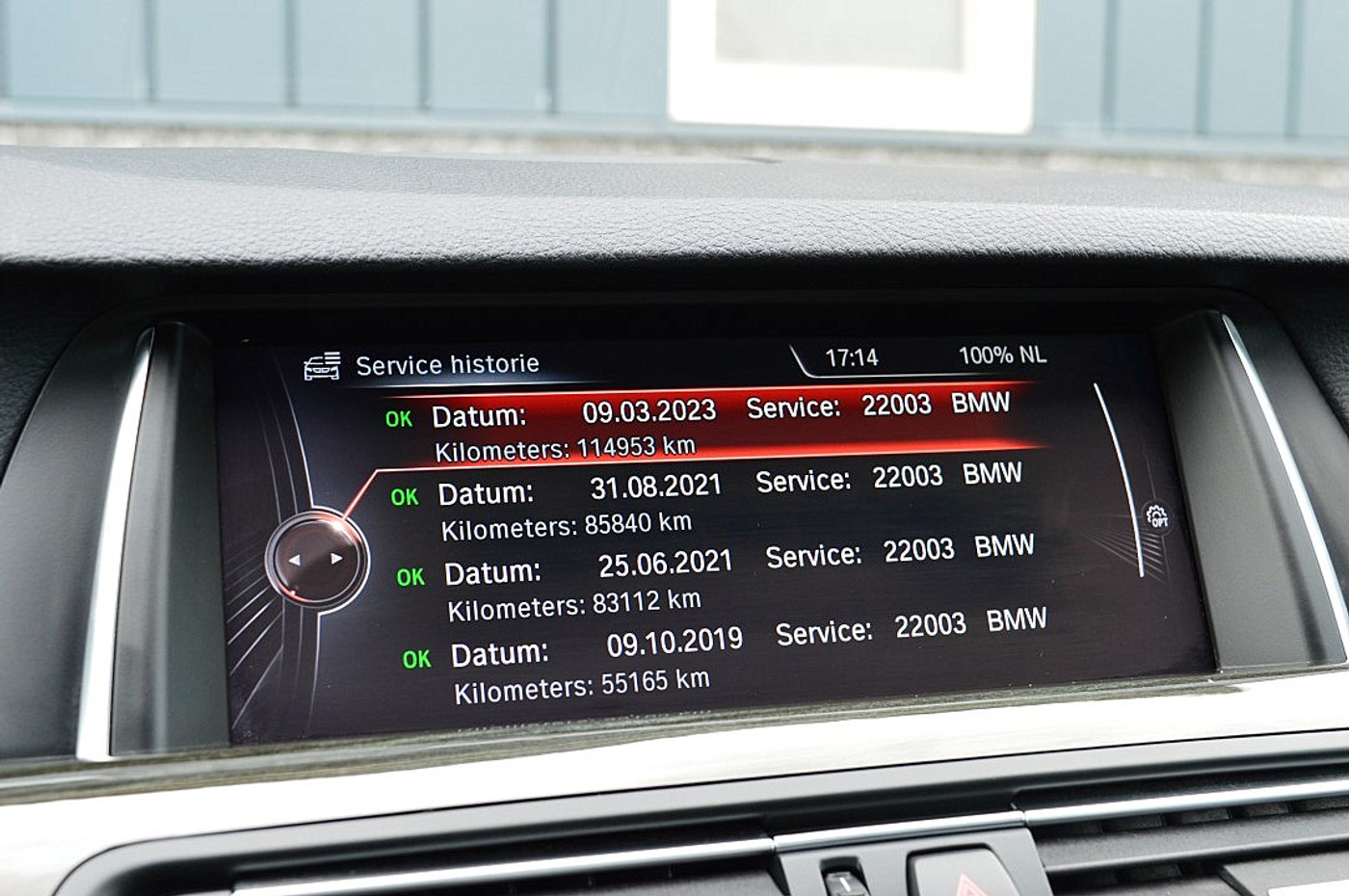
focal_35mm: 48
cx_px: 674
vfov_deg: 28.0
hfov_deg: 41.2
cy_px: 448
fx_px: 1797
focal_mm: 32
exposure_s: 1/60
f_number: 8
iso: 800
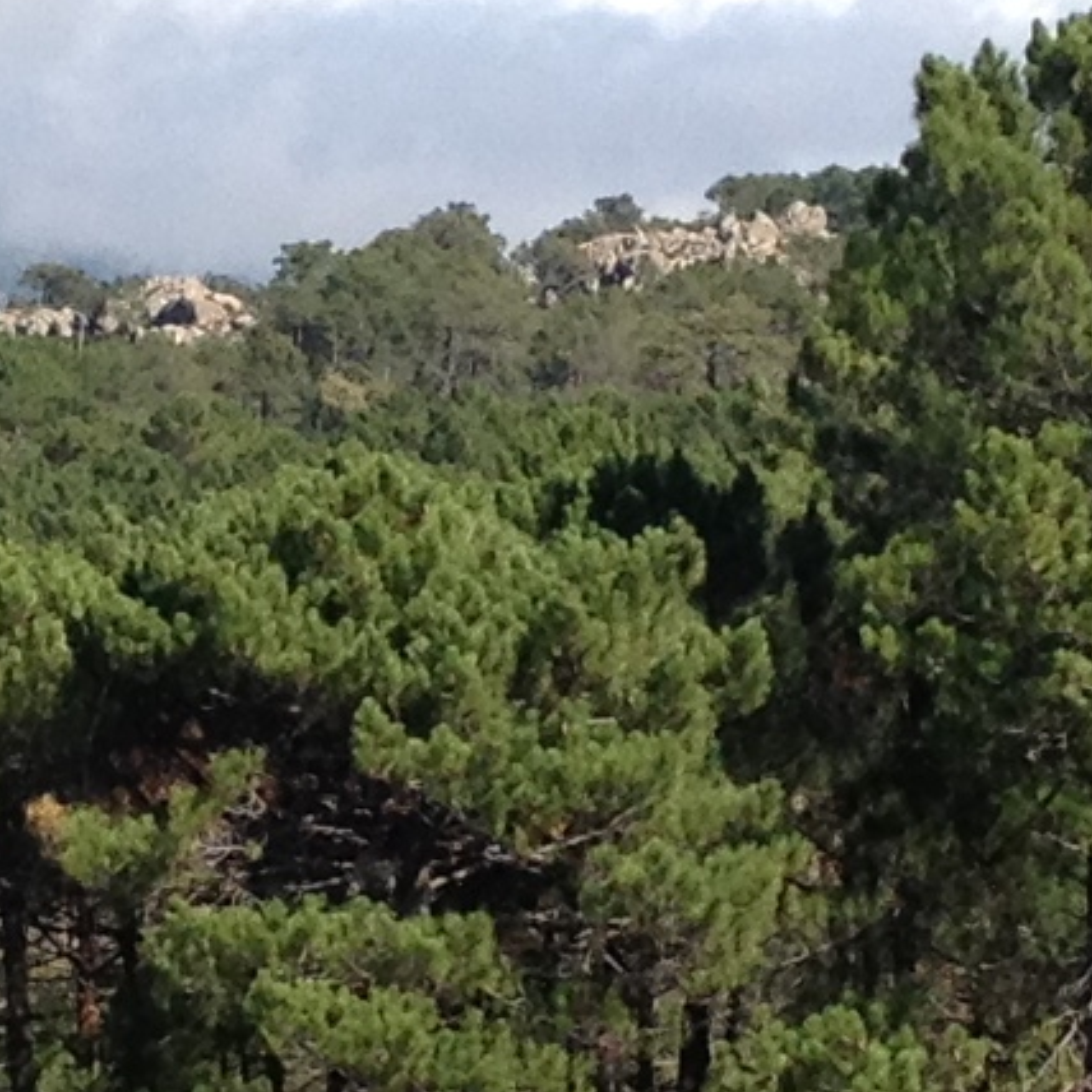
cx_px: 459
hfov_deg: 7.4
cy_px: 635
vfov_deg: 7.4
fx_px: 8423
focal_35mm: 236
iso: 64
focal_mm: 4.28
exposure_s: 1/1314
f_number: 2.4
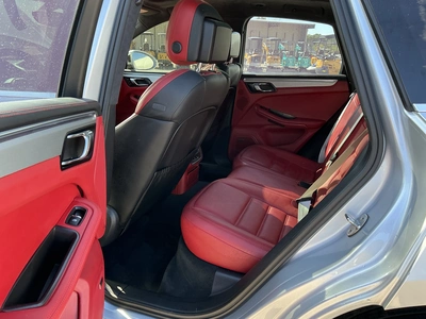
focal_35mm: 28
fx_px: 345
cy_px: 160
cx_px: 213
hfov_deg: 63.4
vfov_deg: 49.7
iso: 32
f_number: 1.8
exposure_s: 1/122
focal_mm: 3
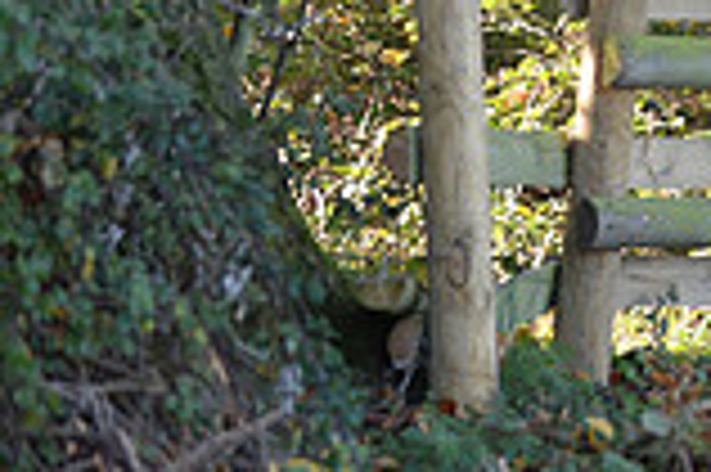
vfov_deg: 5.3
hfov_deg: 7.8
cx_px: 1296
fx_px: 5070
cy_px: -198
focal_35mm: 257
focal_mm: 70
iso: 1000
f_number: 2.8
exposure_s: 1/1000
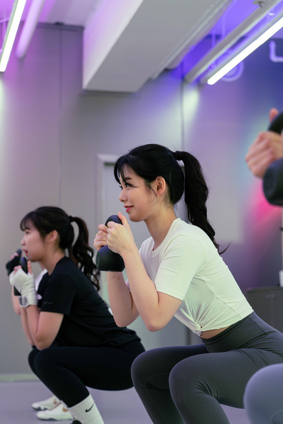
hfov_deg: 18.9
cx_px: 142
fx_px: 848
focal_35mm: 72
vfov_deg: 28.1
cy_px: 212
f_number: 3.8
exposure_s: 1/160
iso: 200
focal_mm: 72
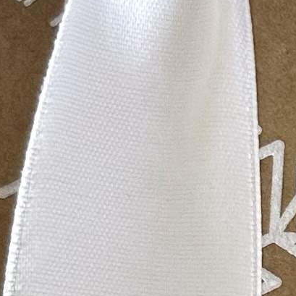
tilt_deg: -64.2
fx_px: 2022
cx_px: 720
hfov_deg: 7.8
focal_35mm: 209
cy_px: 513
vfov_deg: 8.1
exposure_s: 1/121
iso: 160
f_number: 1.78
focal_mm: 6.86
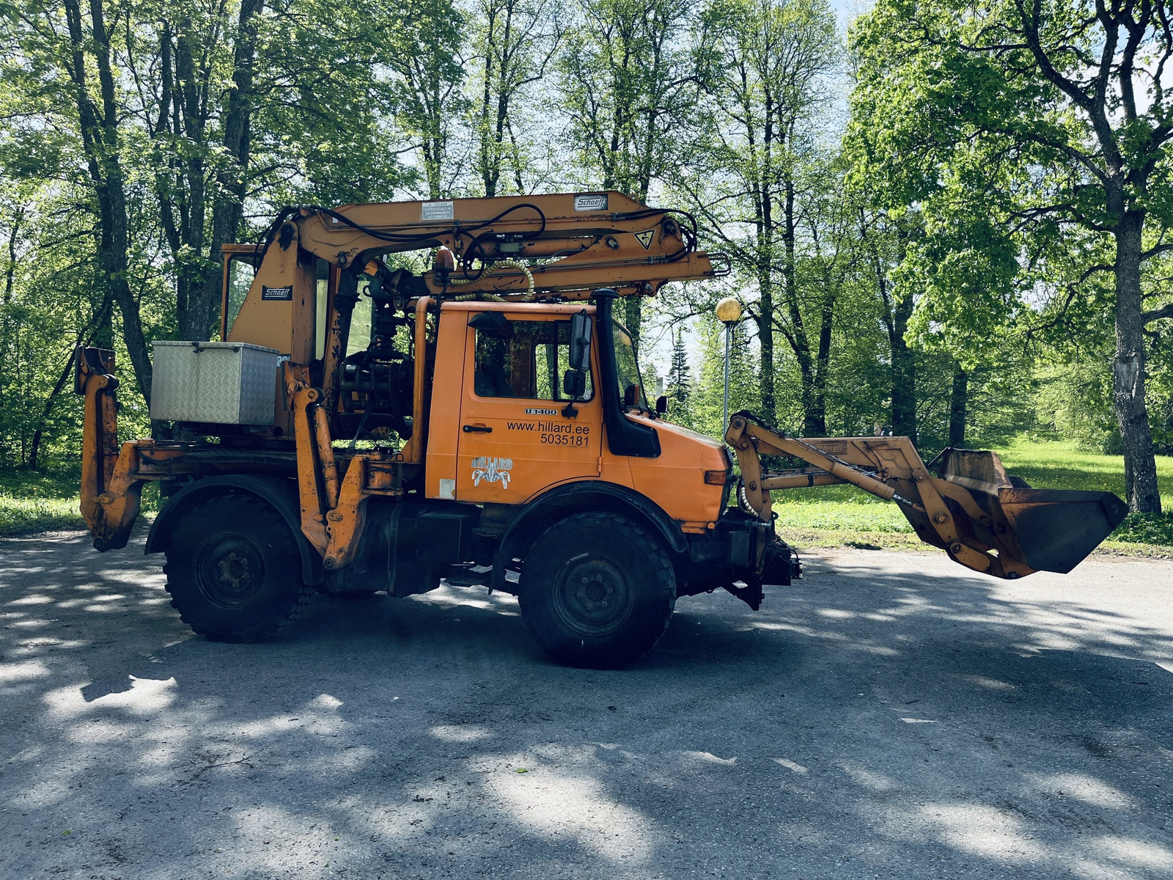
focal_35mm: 26
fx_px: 881
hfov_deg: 67.3
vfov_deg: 53.1
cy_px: 440
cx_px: 586
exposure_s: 1/975
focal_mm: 5.1
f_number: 1.6
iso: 50
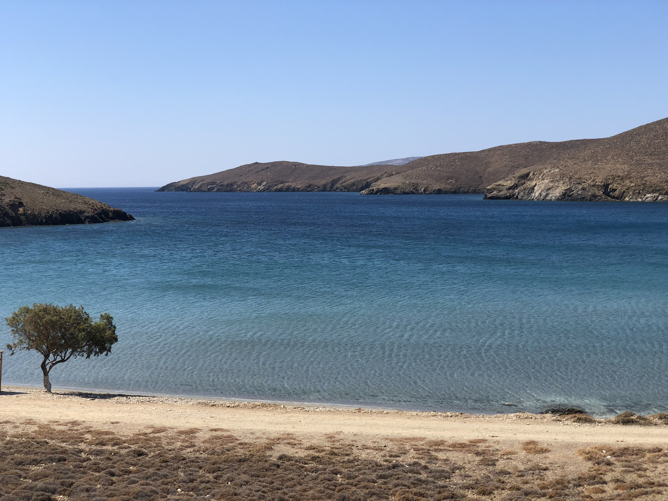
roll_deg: +1.6
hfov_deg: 36.8
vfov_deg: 28.0
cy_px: 250
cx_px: 334
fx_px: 1003
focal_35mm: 52
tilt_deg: -2.9
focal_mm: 6
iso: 16
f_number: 2.4
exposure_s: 1/1230
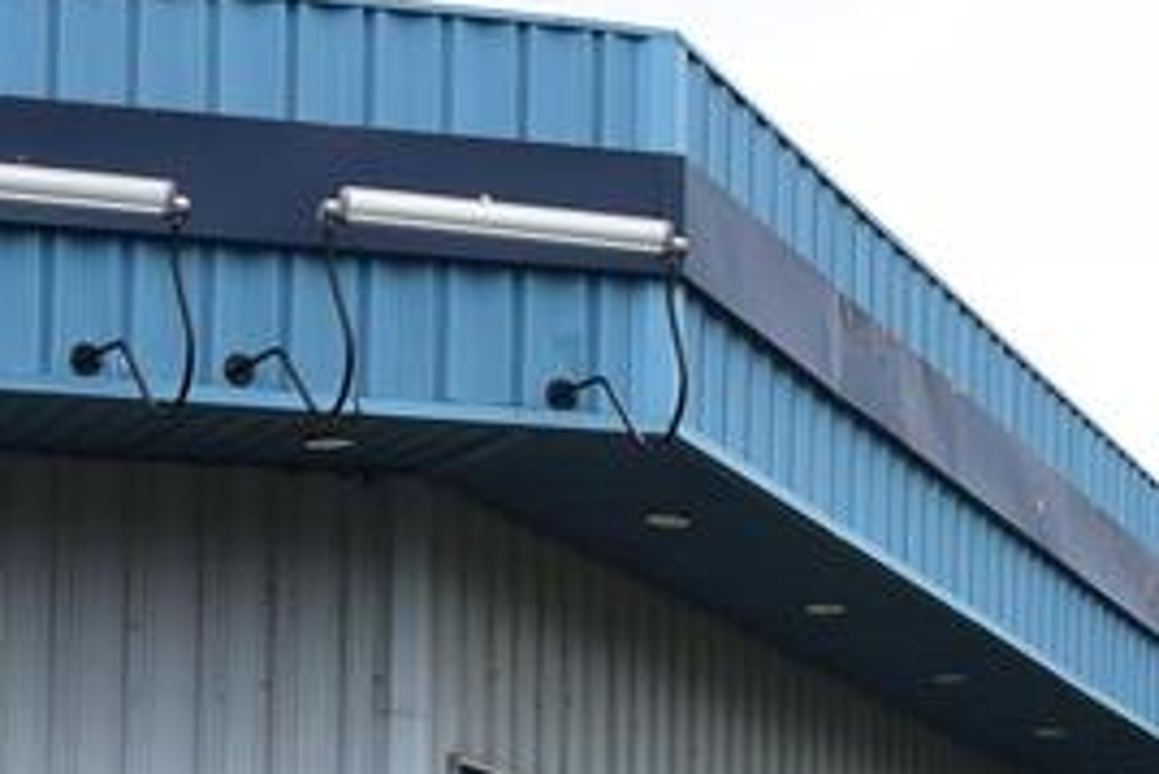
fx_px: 3318
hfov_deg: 18.4
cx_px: -363
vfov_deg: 12.7
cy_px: 1116
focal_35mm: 103
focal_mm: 18
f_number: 9
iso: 250
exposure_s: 1/320
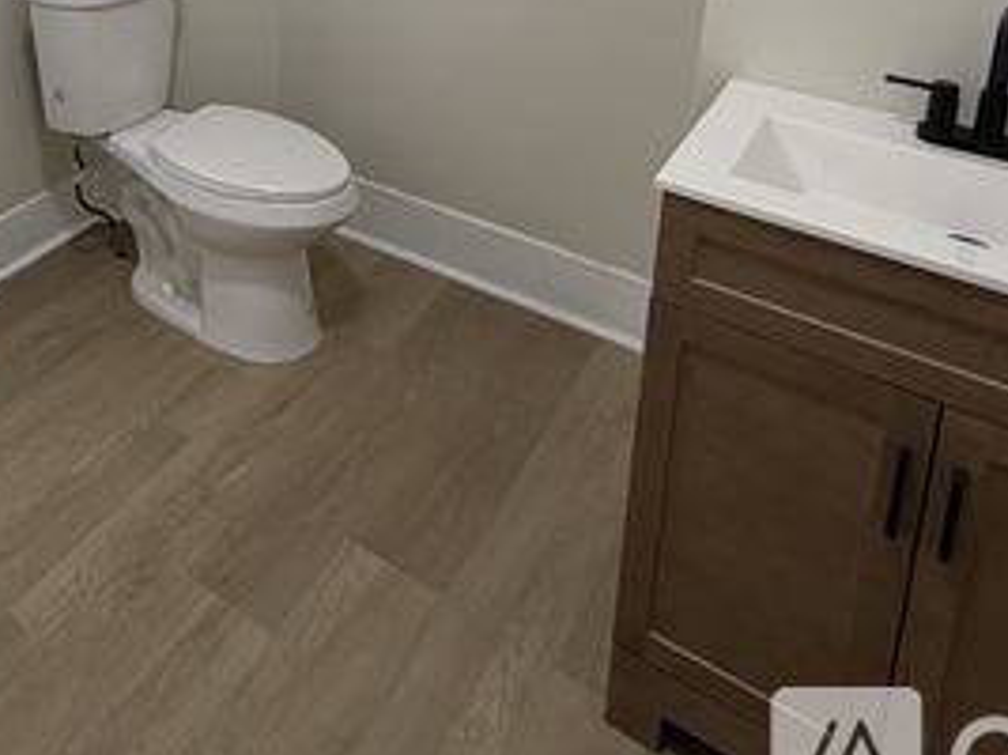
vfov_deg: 34.3
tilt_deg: -12.8
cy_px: -106
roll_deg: +0.7
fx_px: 1019
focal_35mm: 35
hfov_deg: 47.9
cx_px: 123
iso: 160
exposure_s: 1/60
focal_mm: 2.22
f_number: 2.2
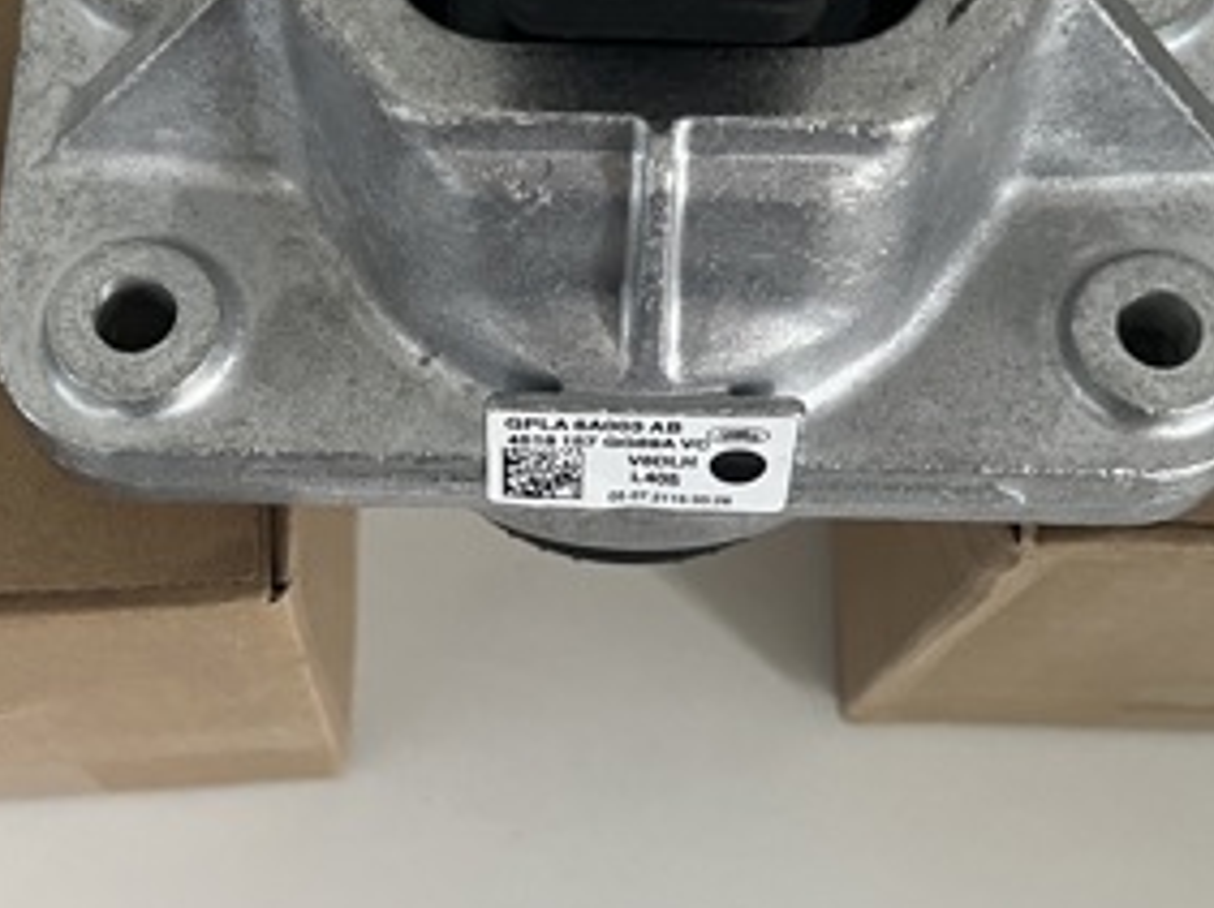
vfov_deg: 24.8
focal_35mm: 59
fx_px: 2067
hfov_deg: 32.7
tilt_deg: -70.4
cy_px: 415
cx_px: 530
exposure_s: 1/60
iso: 250
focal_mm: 5.7
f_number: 1.5
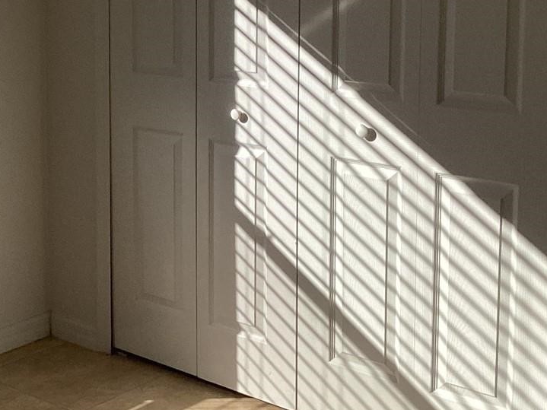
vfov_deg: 21.0
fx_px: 1090
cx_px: 92
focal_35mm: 69
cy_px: 67
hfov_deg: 27.5
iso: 25
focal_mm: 3.3
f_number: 2.4
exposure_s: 1/1894
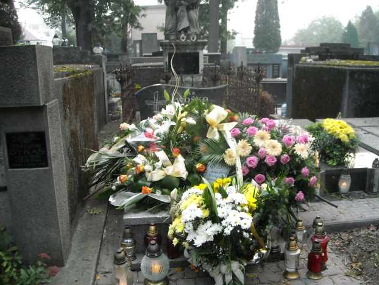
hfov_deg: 51.3
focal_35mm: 36
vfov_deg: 39.7
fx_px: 394
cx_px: 191
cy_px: 145
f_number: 2.8
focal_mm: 5.7
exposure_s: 1/125
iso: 455
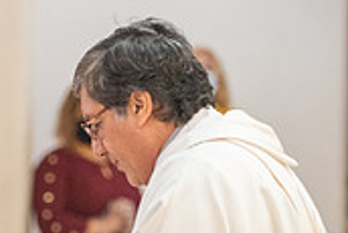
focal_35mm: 391
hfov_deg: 5.2
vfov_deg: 3.5
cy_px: 313
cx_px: -83
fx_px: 3783
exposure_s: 1/160
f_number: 2.8
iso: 2000
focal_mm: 116
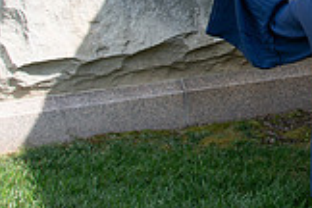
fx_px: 745
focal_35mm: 86
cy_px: -115
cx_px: 418
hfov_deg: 21.2
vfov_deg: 14.7
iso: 100
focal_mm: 24
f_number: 5
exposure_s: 1/250
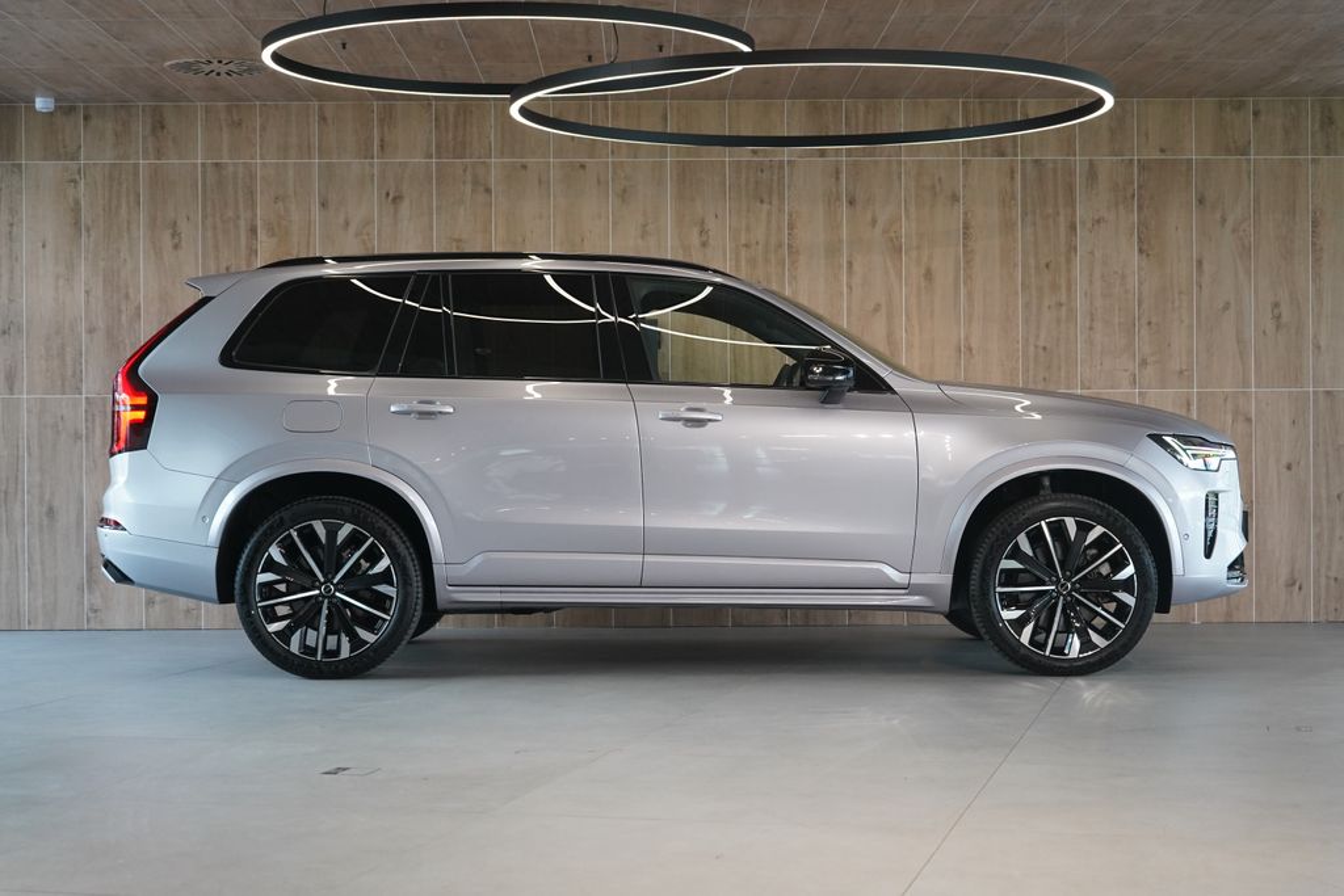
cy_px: 448
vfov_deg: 22.6
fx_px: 2240
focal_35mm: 60
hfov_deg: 33.4
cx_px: 672
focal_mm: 60
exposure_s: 1/160
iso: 2500
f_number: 5
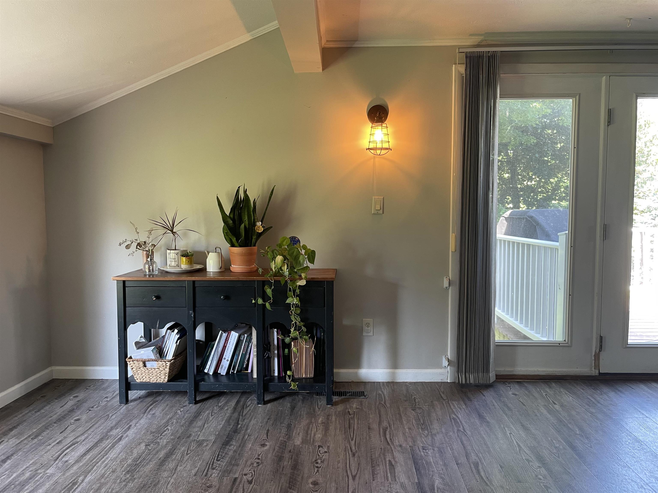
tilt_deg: -3.0
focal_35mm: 26
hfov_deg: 67.3
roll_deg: +0.0
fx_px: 494
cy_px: 246
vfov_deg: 53.1
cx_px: 329
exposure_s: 1/74
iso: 125
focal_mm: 4.2
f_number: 1.6
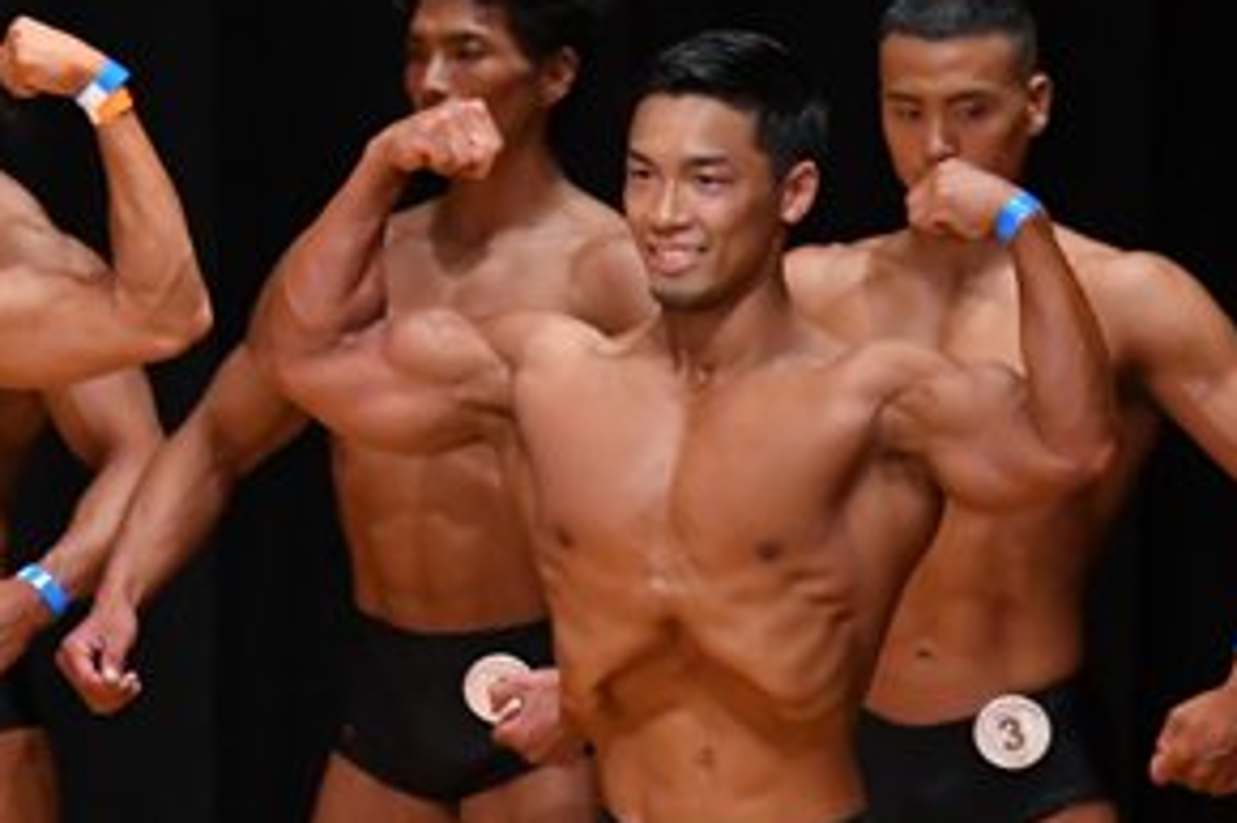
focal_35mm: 682
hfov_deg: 3.0
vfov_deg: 2.0
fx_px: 23420
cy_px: 802
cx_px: -207
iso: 4000
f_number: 5.6
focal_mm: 170
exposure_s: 1/400
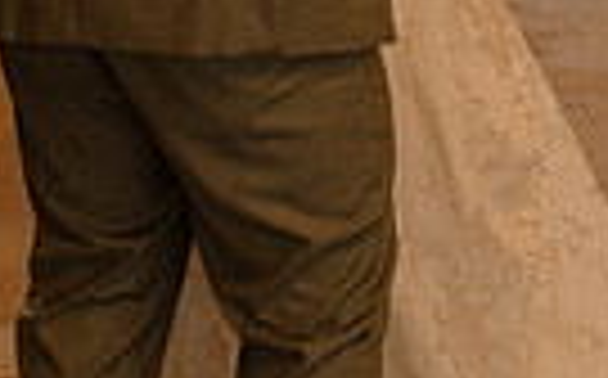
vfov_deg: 7.7
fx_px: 2731
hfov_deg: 12.7
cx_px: 428
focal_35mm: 165
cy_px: -288
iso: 640
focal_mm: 35
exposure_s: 1/200
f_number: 2.5
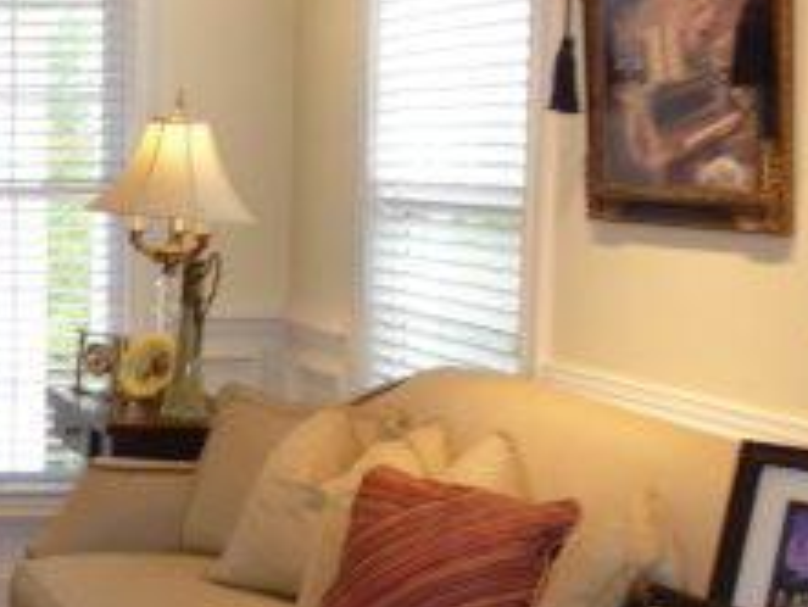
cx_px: -322
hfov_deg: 21.2
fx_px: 1892
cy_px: 289
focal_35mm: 81
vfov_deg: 18.2
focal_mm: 4.7
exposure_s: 1/30
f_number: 3.3
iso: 160
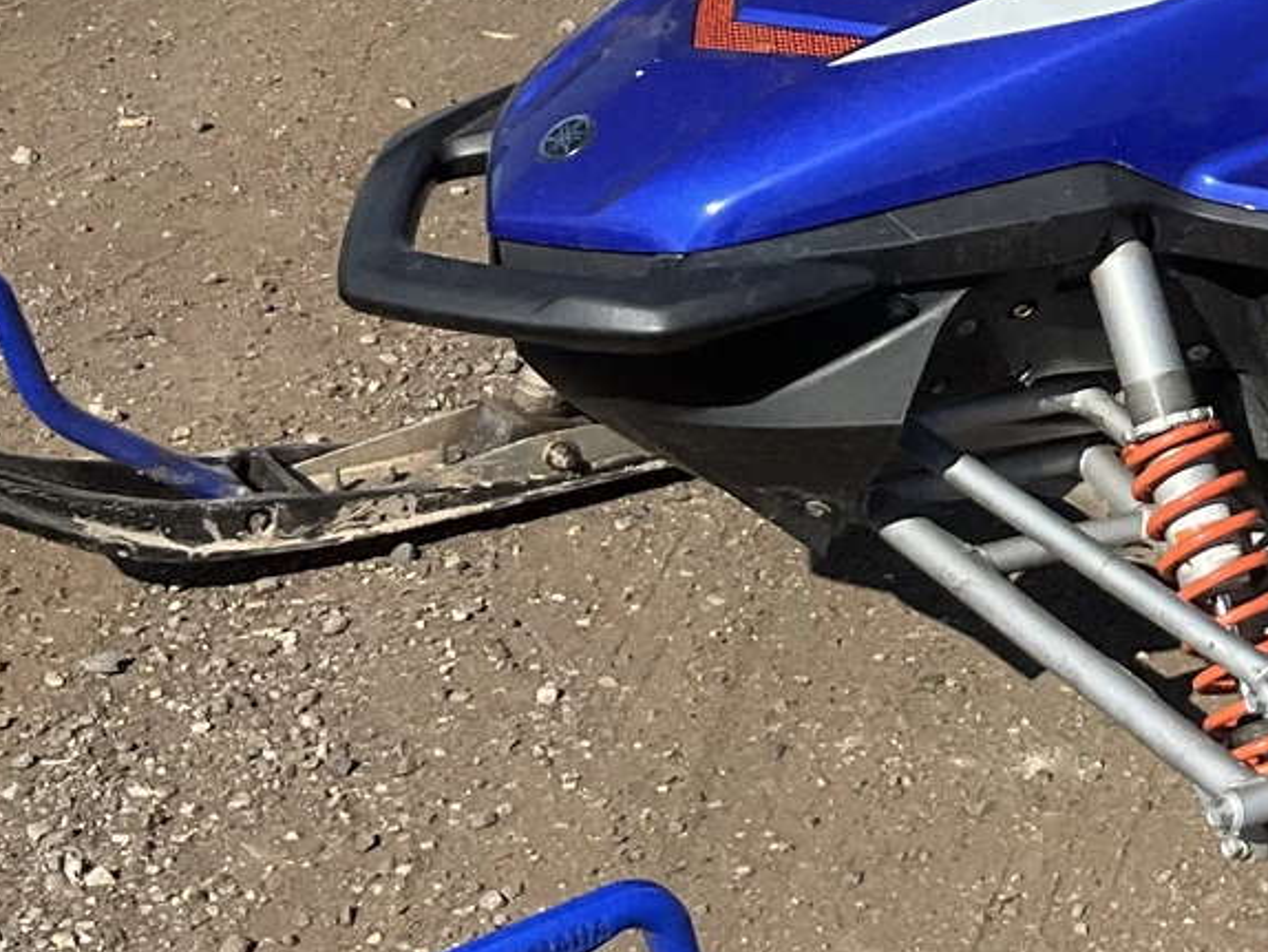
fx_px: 3701
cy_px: 159
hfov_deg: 18.5
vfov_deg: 14.6
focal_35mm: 101
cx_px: 1484
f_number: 1.8
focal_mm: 3
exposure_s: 1/2141
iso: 25
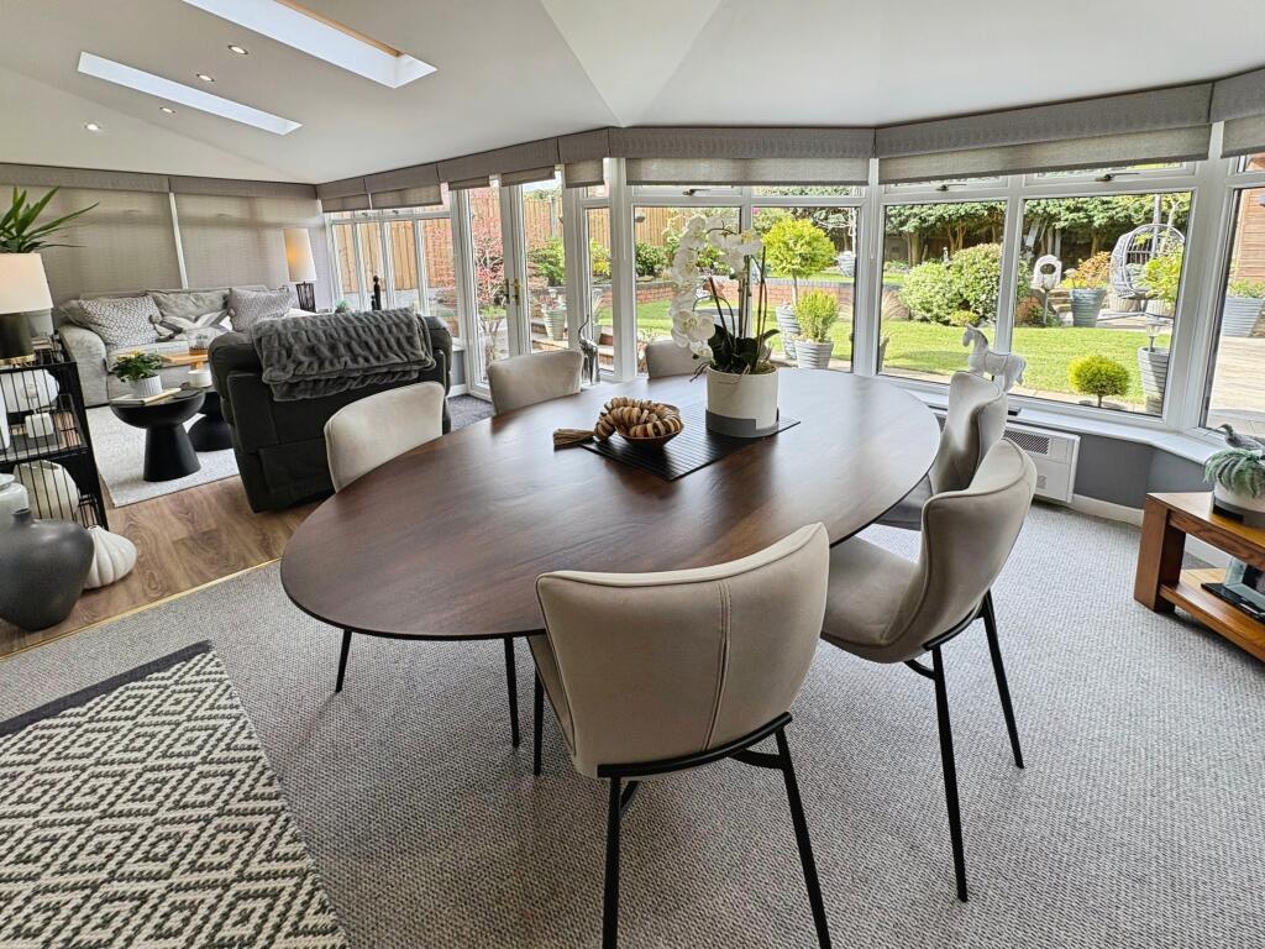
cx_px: 632
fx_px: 512
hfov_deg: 102.1
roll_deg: +0.5
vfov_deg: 85.7
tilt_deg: -16.0
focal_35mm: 14
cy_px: 474
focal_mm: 2.22
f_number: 2.2
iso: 40
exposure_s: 1/172
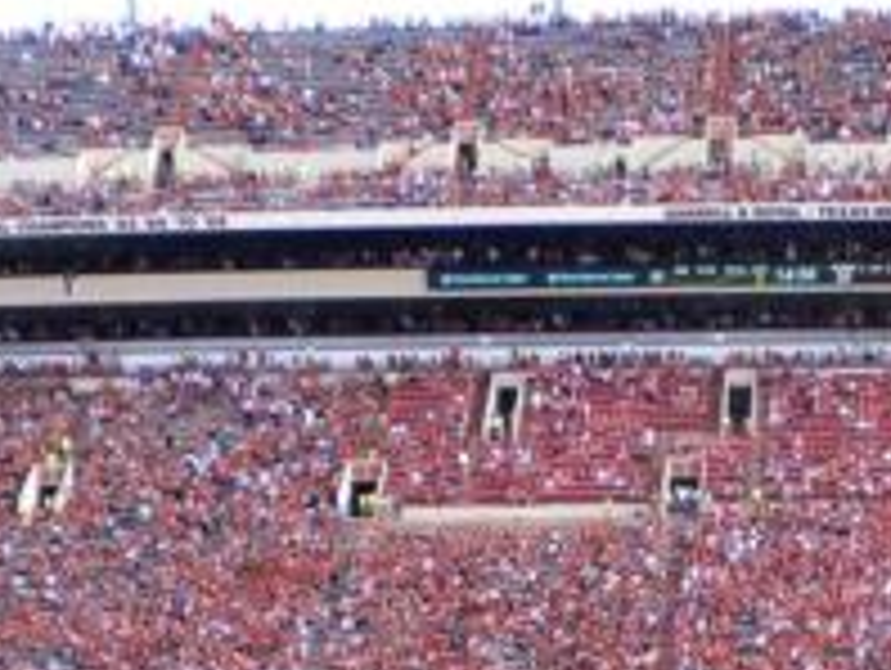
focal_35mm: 113
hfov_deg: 17.1
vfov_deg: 12.4
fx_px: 2912
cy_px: 1066
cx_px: 824
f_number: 4.6
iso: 91
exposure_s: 1/264
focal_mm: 6.3
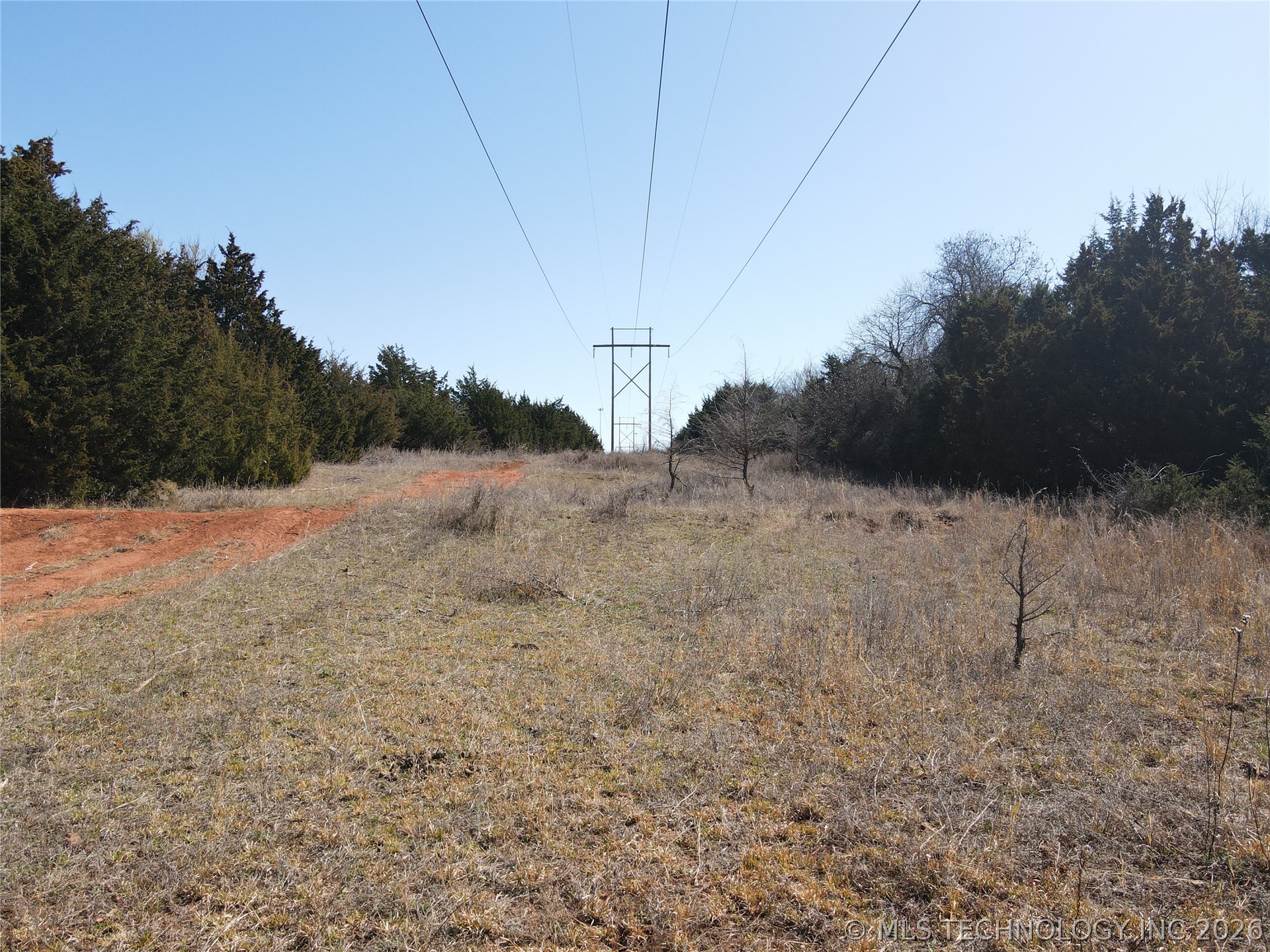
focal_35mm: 24
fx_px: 881
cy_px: 476
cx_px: 635
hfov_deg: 71.6
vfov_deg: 56.8
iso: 100
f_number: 2.8
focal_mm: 4.5
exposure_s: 1/500
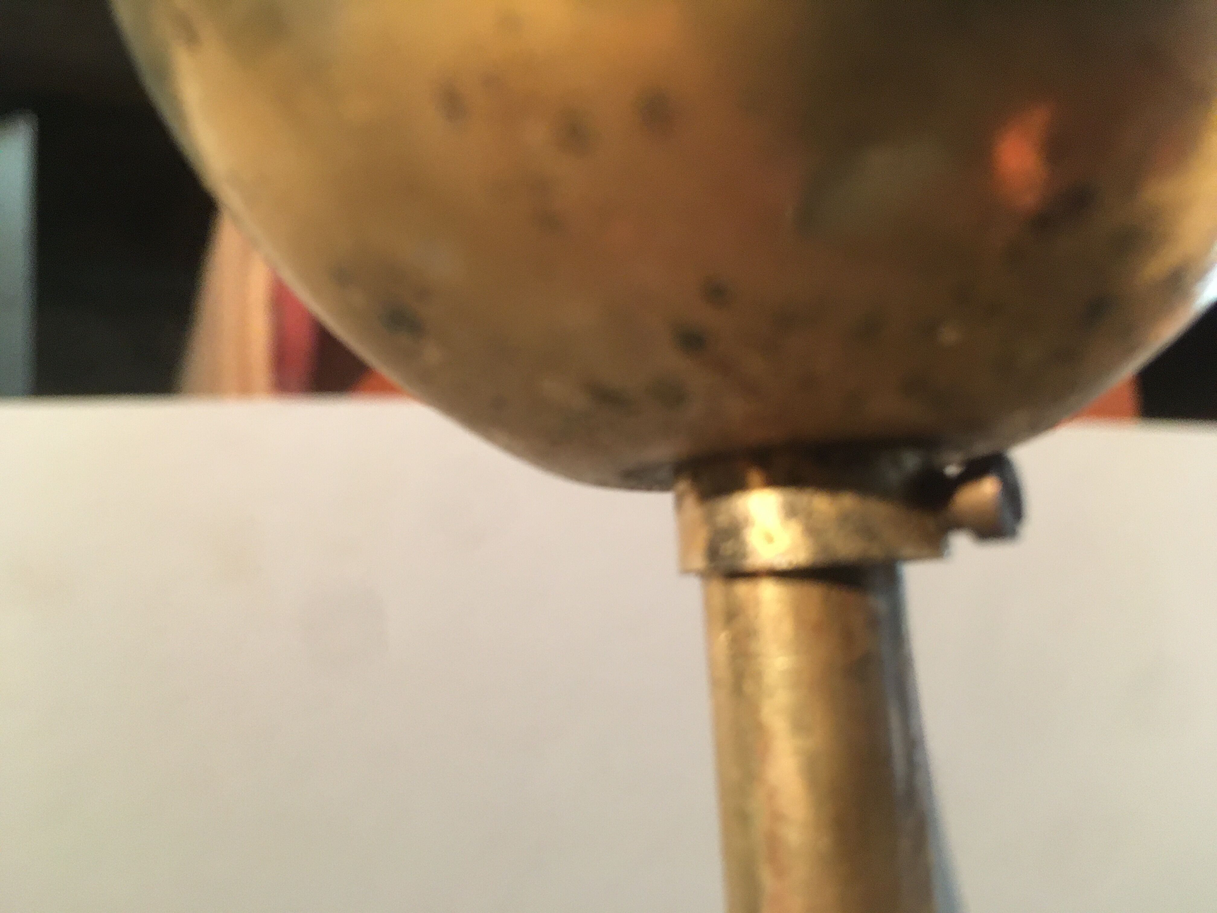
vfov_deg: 48.2
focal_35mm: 29
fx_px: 1020
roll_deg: +2.3
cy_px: 456
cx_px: 608
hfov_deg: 61.7
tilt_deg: +9.8
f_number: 2.2
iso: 200
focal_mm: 4.15
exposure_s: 1/17
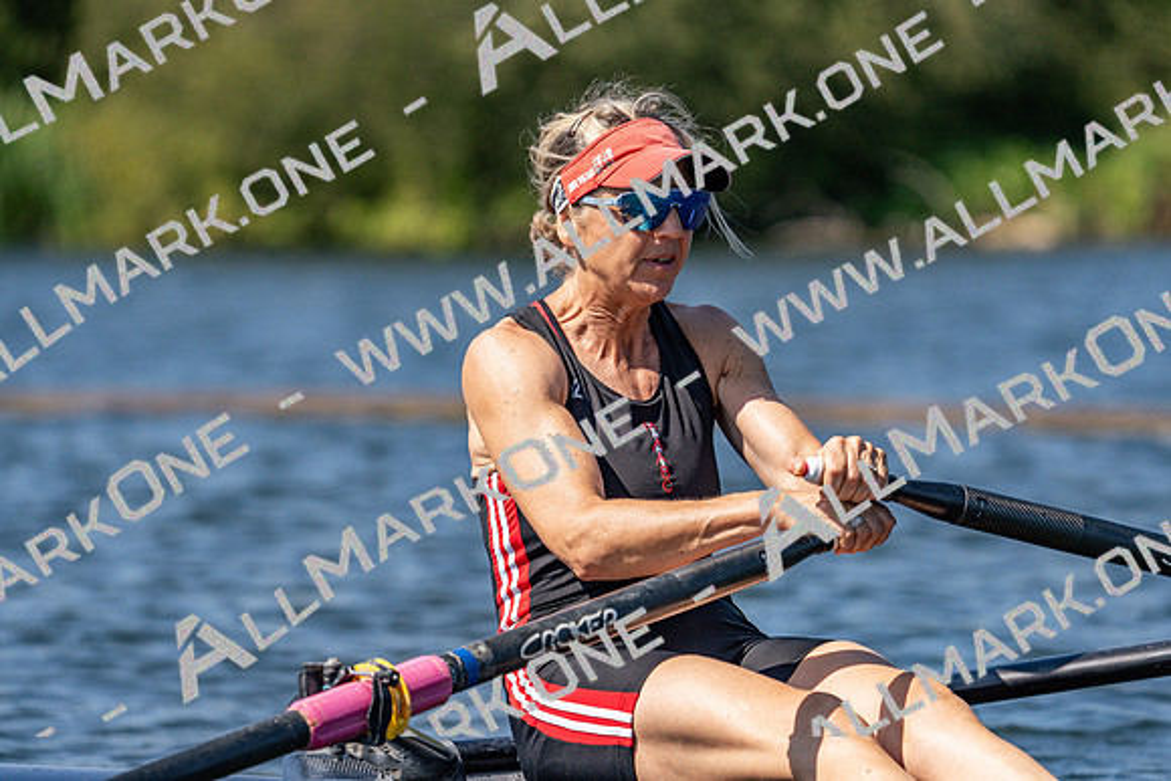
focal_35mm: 344
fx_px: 11192
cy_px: 390
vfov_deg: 4.0
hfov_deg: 6.0
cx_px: 586
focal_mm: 344
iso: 320
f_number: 6.3
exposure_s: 1/2000
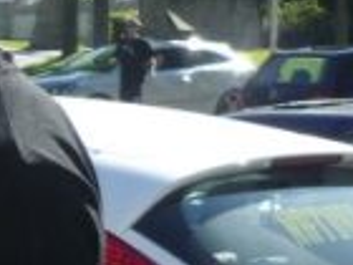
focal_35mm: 188
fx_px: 1917
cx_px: -550
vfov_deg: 7.8
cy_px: 338
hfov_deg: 9.2
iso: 100
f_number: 2.8
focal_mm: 5.5
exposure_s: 1/640
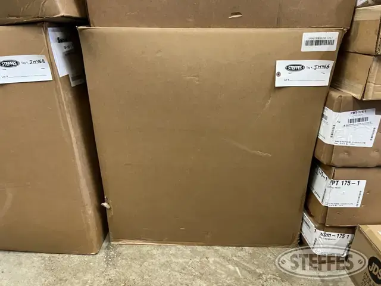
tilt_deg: -17.2
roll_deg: -1.8
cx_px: 190
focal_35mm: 26
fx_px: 286
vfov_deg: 53.1
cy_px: 143
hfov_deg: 67.3
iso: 500
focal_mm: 5.7
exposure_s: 1/60
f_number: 1.5
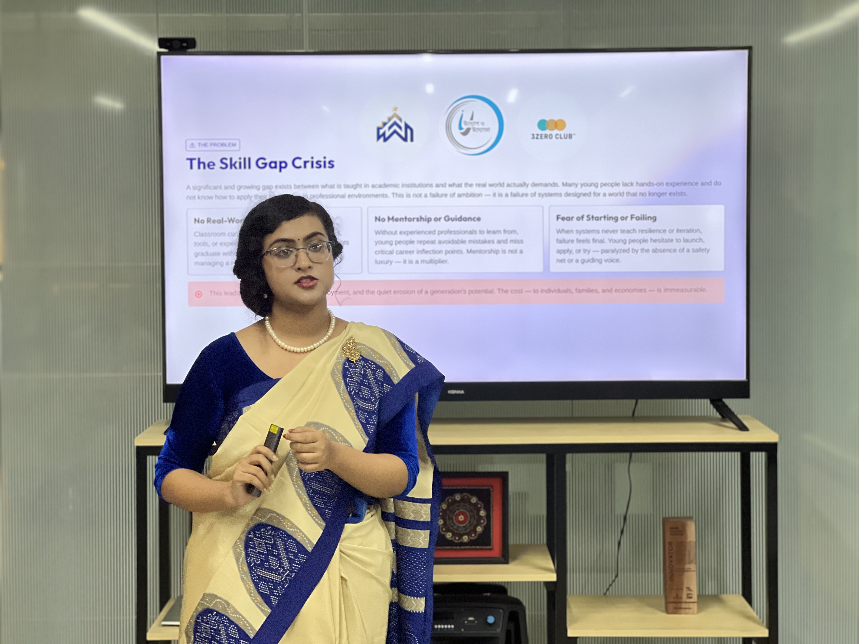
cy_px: 322
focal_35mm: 77
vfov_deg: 19.1
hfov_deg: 25.3
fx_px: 1911
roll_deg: -0.1
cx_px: 430
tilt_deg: -2.4
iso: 125
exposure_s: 1/100
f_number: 2.8
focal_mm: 9
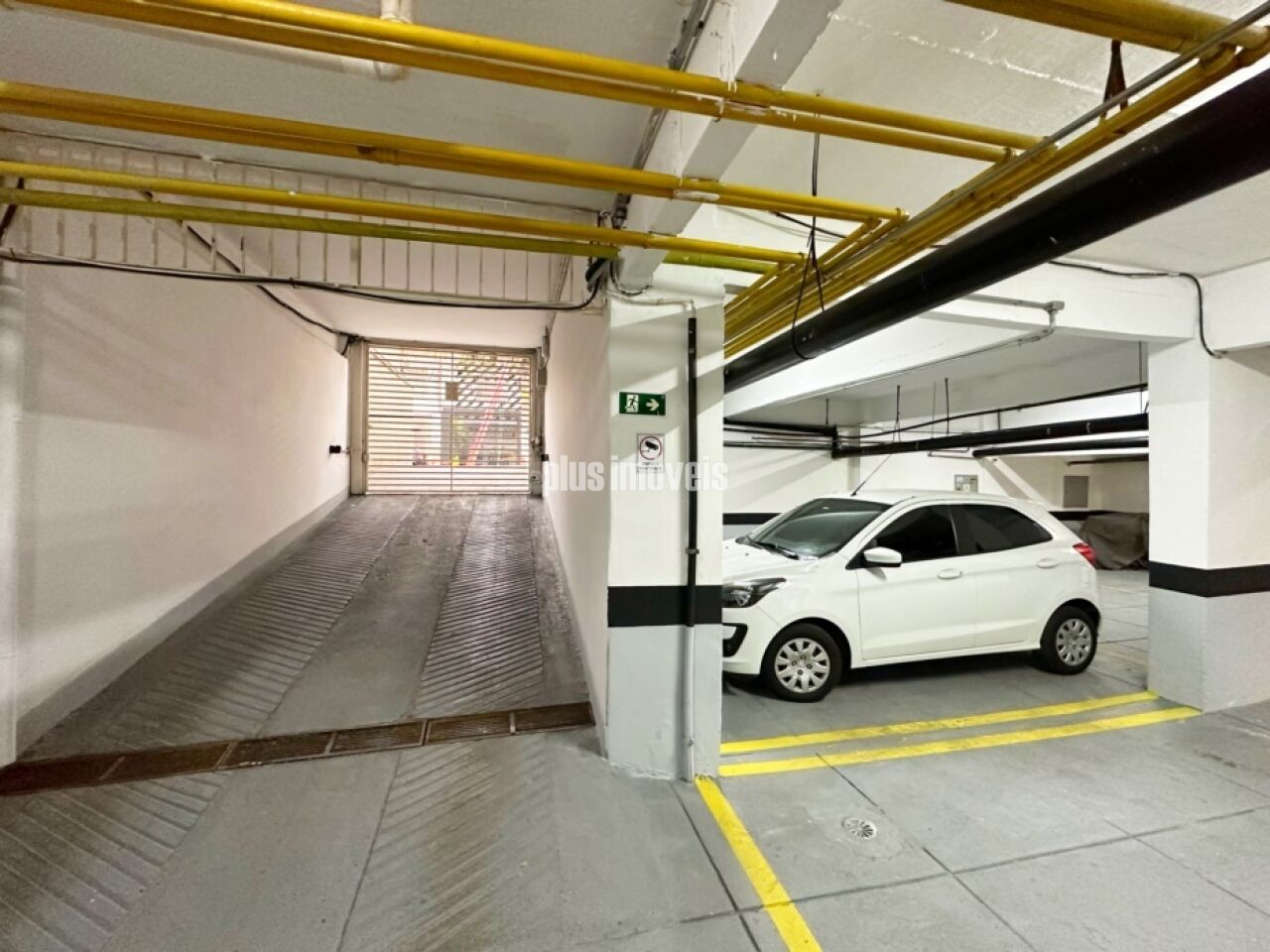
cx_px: 635
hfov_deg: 102.1
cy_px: 476
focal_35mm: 14
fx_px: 514
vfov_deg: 85.7
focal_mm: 2.22
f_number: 2.2
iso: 500
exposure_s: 1/60
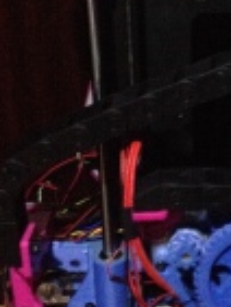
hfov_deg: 14.7
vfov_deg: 19.8
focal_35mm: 99
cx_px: 238
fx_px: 880
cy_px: 159
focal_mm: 4.28
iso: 800
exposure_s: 1/15
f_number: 2.4
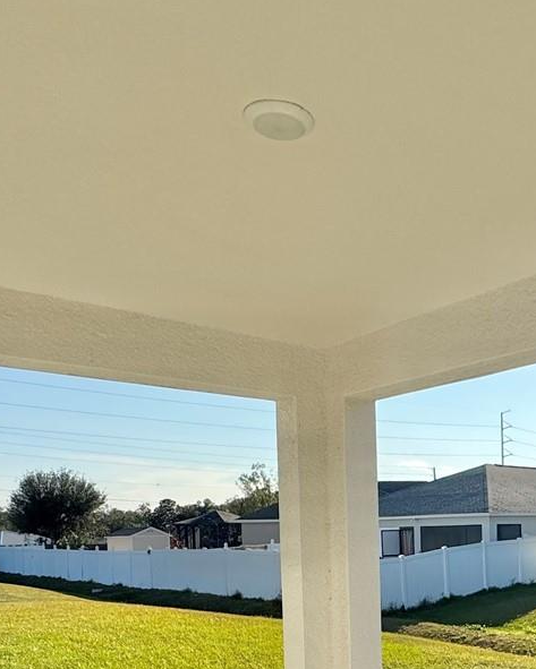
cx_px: 479
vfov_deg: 45.2
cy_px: 583
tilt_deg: -3.3
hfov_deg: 37.6
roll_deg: +1.4
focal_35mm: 37
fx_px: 733
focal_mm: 2.22
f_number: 2.2
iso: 50
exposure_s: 1/2985
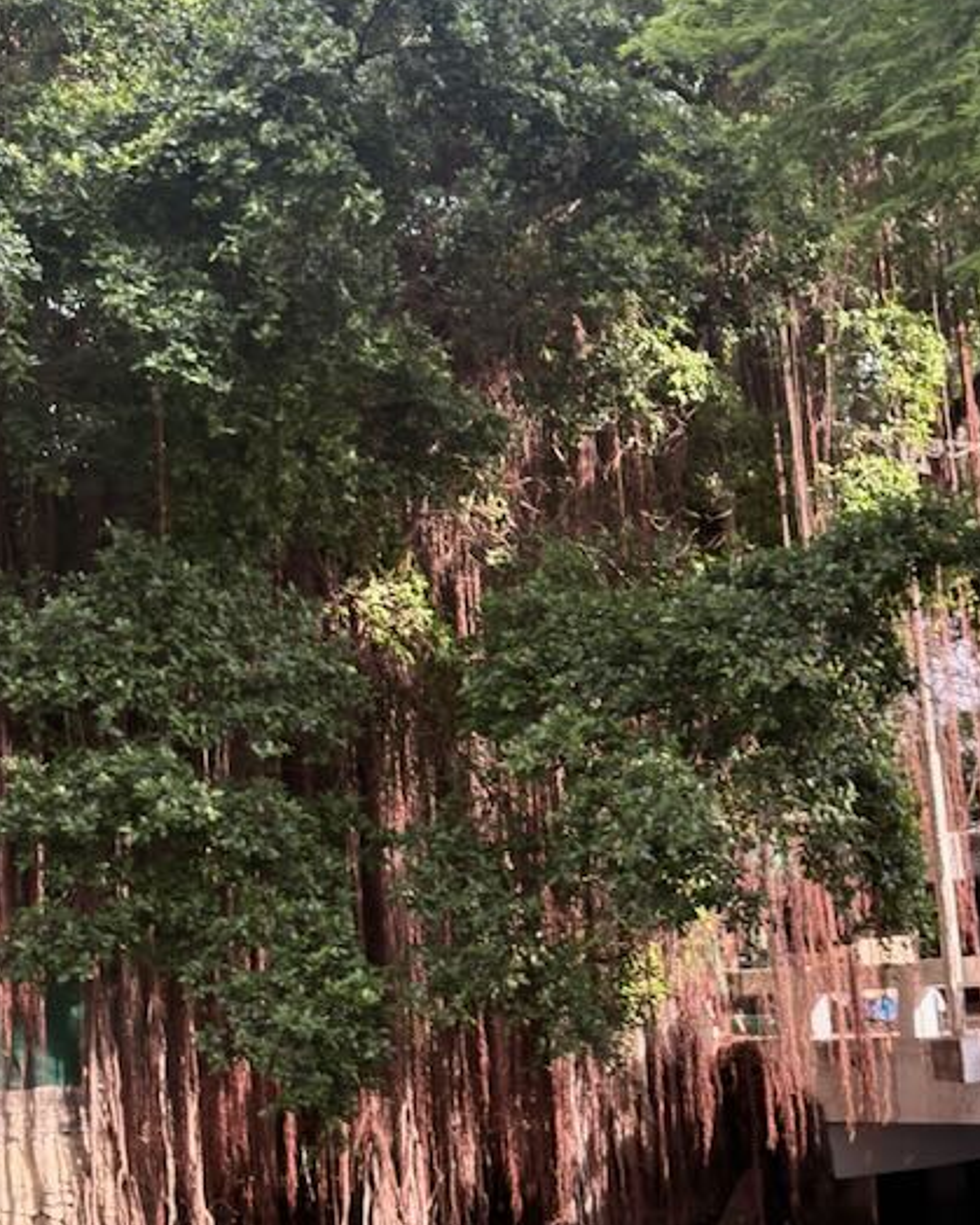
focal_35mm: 62
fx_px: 2248
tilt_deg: +16.0
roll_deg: +6.9
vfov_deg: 30.4
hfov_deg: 24.6
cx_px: 508
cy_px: 496
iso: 80
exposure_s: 1/217
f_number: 1.6
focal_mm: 5.96
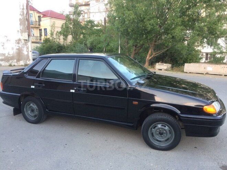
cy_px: 85
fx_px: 190
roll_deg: -0.4
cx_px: 114
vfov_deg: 48.2
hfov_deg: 61.7
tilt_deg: -10.2
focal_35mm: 29
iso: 64
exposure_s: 1/33
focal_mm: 4.15
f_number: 2.2
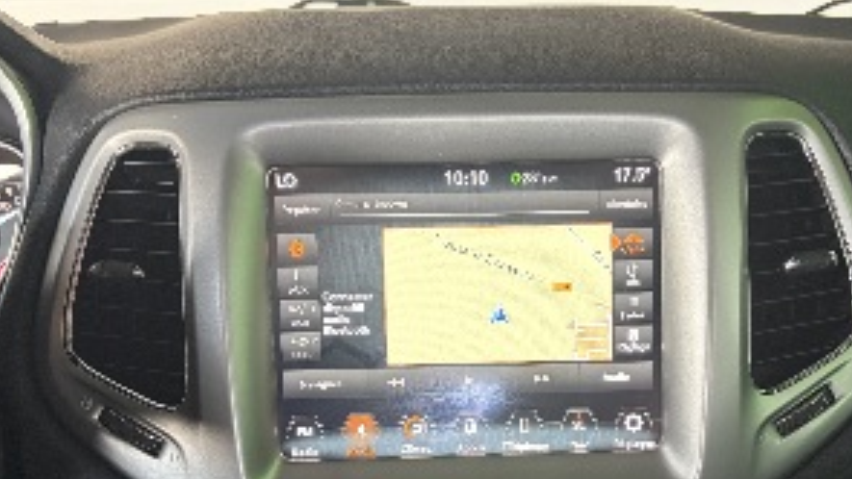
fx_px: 904
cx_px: 474
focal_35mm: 40
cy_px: 392
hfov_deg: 50.4
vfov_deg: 29.0
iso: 320
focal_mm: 5.96
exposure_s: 1/51
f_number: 1.6
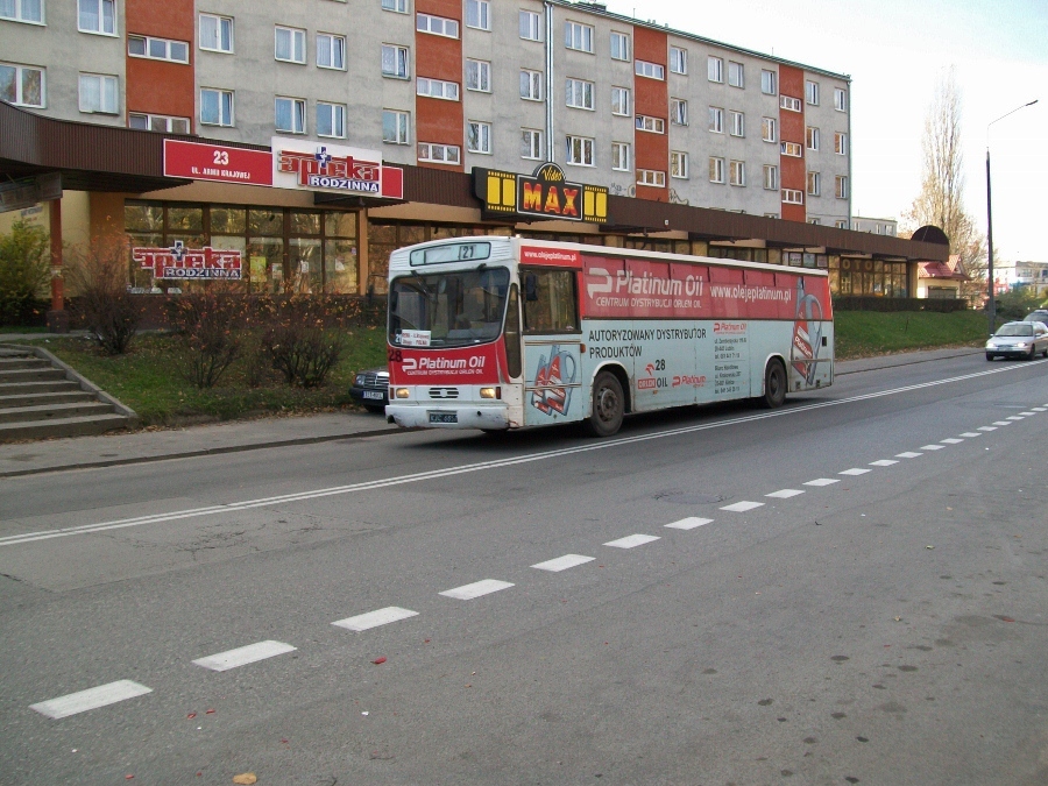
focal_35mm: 36
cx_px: 524
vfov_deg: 39.7
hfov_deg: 51.4
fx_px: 1090
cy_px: 393
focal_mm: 6
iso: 64
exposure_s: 1/250
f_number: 2.7
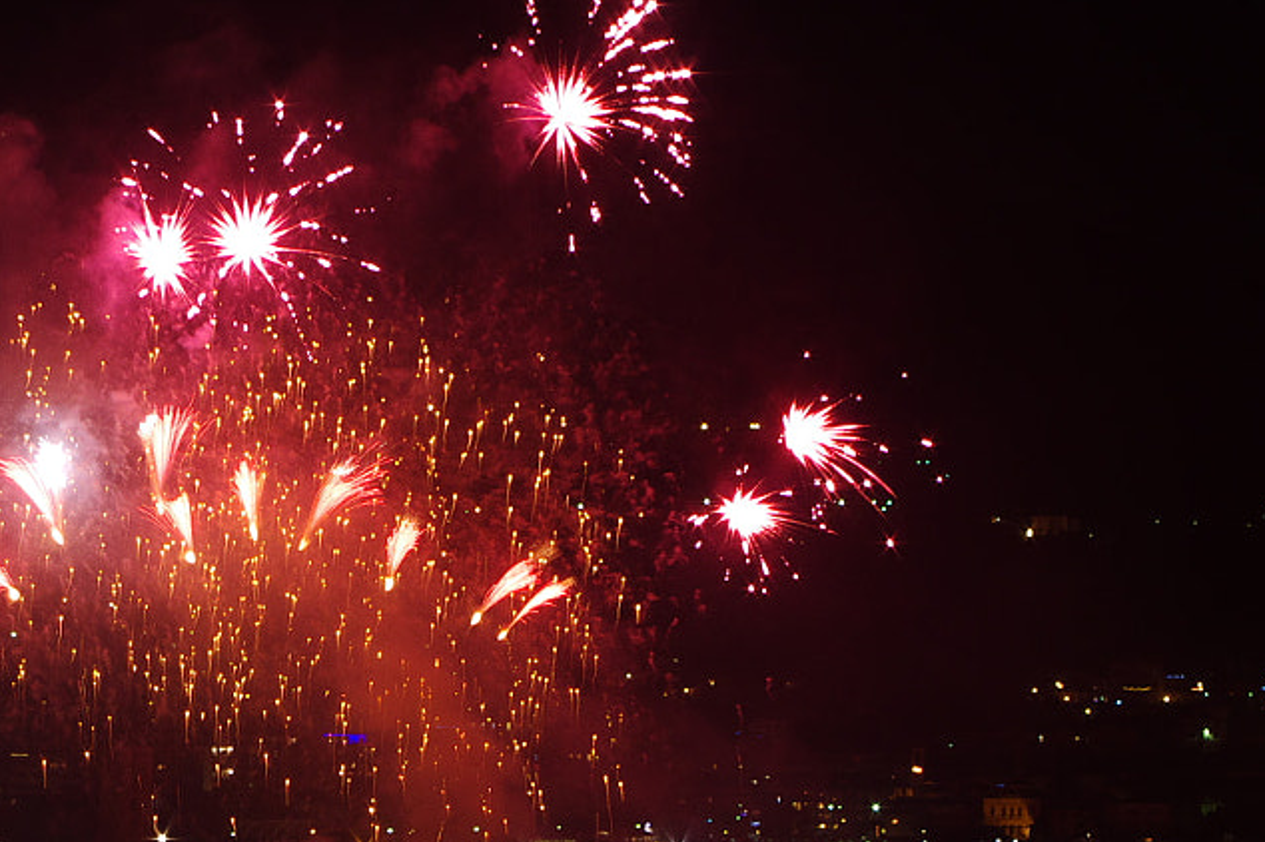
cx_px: 190
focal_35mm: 106
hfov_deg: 18.9
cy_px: 838
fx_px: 3740
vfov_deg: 12.7
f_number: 9.5
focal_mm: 28.13
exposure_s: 3
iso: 200
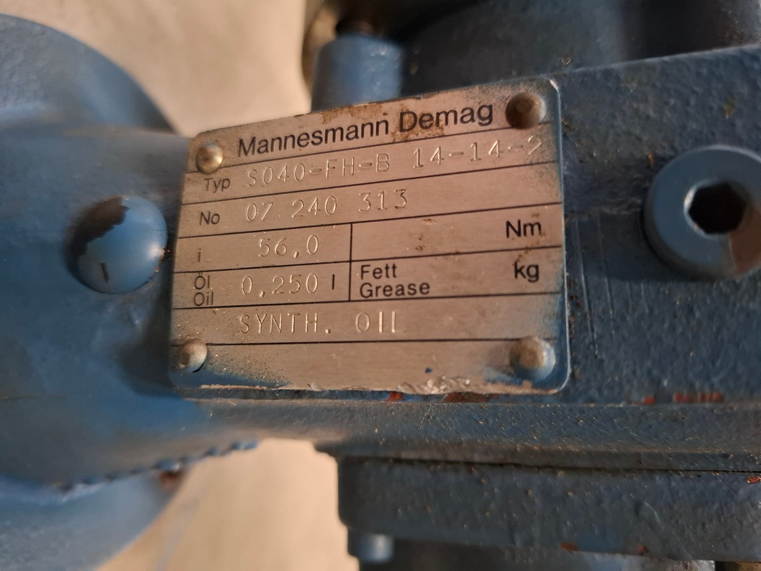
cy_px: 286
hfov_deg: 73.9
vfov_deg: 58.9
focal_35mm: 23
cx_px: 380
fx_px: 506
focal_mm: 5.54
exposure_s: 1/25
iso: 500
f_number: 1.8
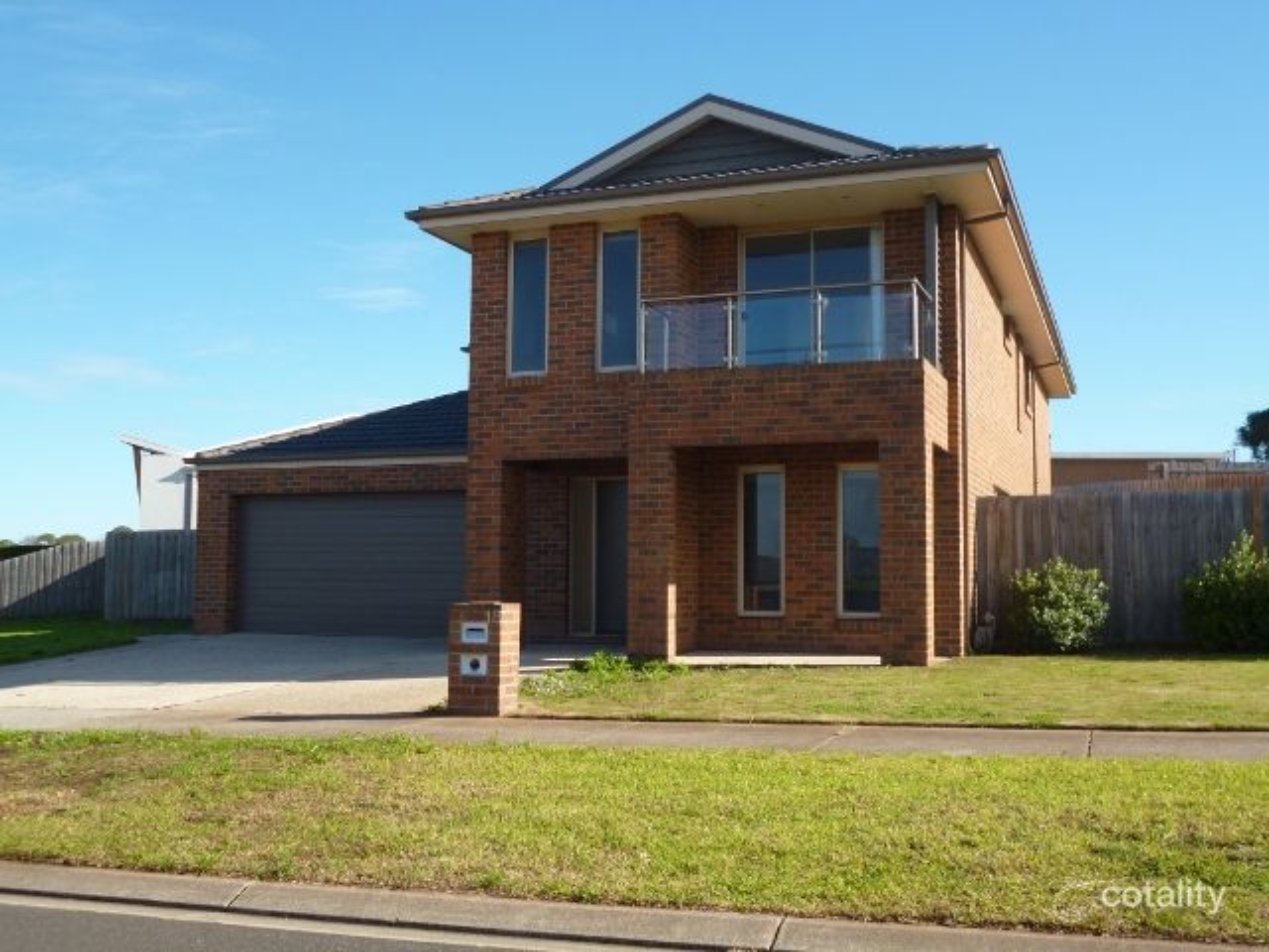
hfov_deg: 51.4
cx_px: 634
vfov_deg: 39.7
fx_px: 1320
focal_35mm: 36
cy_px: 476
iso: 100
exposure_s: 1/500
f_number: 3.5
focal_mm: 6.4
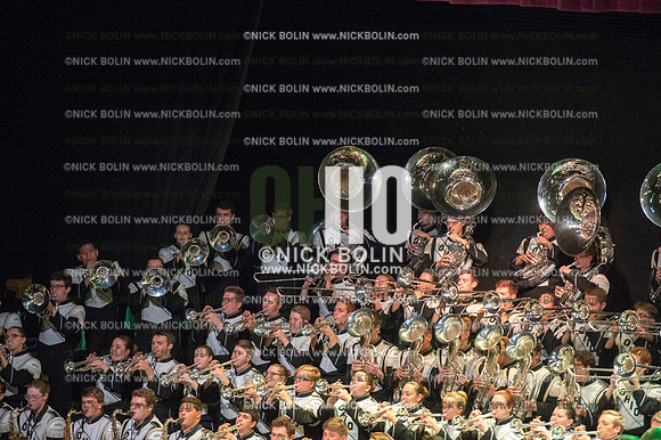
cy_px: 220
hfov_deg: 10.3
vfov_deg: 6.9
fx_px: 3670
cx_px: 330
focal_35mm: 200
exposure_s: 1/640
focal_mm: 200
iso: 8000
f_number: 2.8
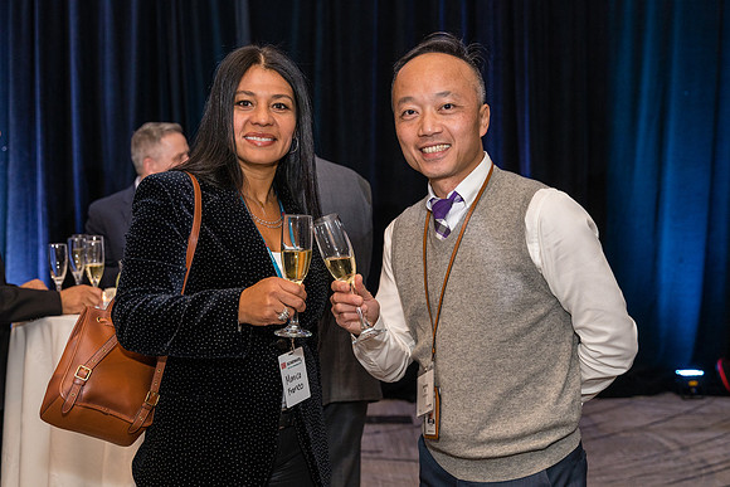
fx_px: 931
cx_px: 365
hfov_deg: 42.8
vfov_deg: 29.3
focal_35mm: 46
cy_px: 262
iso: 1600
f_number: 3.5
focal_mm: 40
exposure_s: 1/200
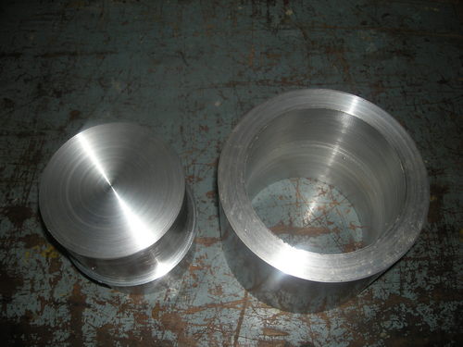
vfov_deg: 40.7
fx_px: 468
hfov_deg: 52.6
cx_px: 232
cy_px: 174
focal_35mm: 35
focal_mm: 5.7
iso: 50
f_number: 2.8
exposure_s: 1/60
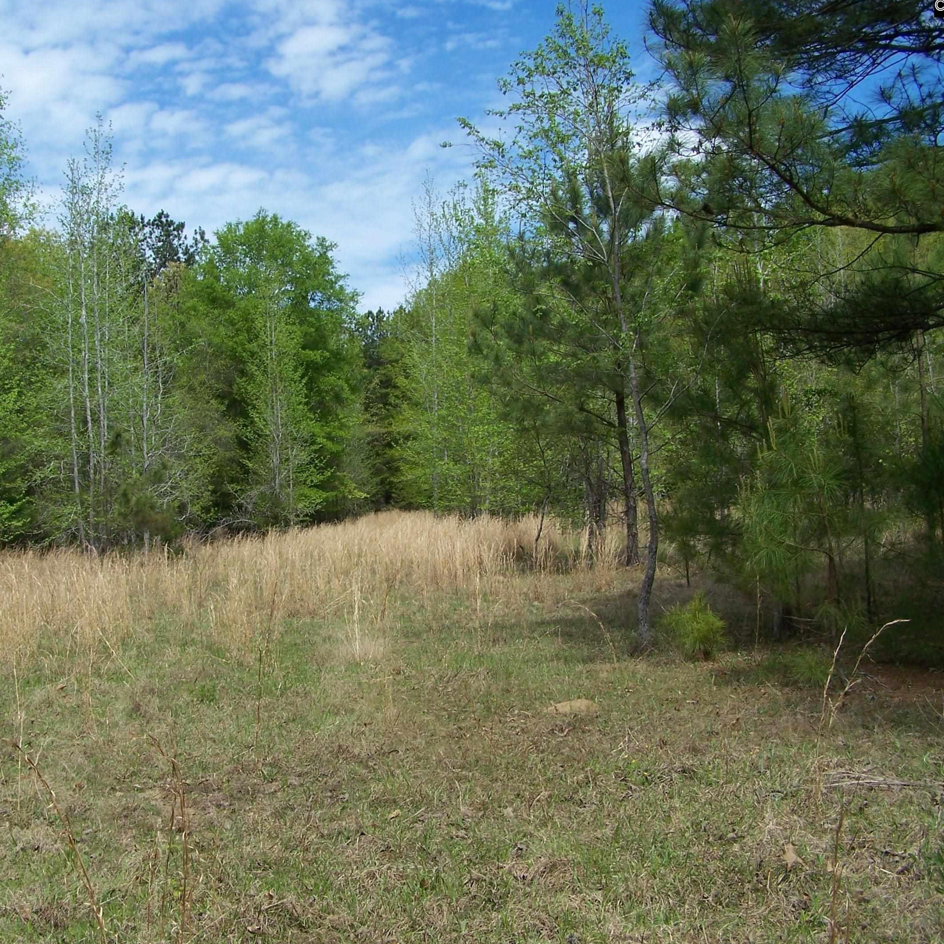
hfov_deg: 37.3
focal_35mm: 45
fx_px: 1388
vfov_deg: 37.6
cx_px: 345
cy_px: 470
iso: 80
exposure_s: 1/640
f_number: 4
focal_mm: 6.3
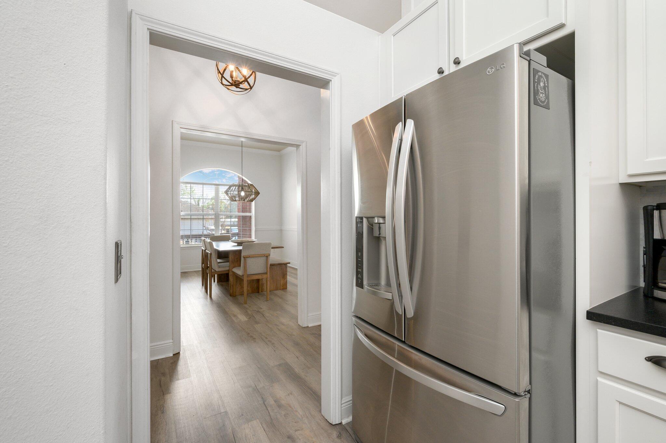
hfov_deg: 96.8
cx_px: 333
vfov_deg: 73.7
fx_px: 296
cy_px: 222
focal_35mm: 16
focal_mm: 16
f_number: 9
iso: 500
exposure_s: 1/30
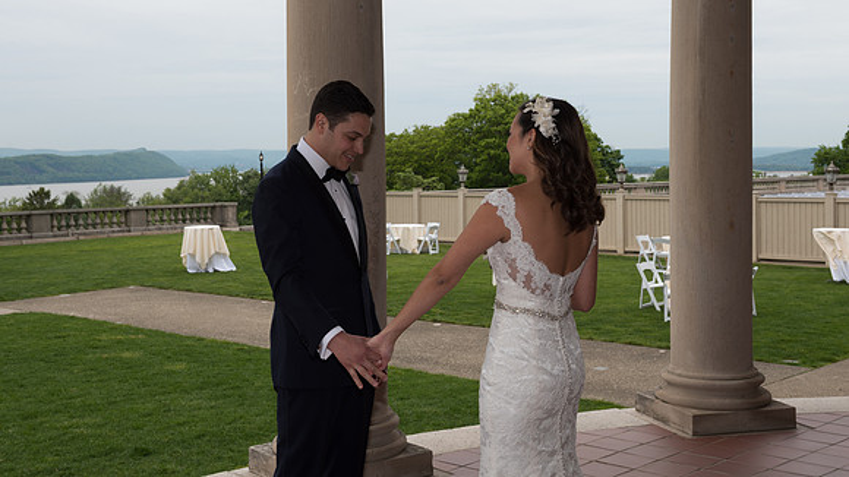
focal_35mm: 51
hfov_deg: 40.4
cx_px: 430
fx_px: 1155
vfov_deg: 23.3
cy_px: 194
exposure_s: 1/125
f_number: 10
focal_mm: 48
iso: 100
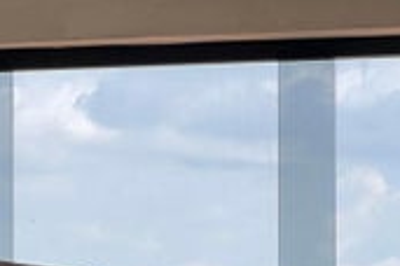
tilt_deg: +0.4
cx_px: 222
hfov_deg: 6.9
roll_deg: -1.0
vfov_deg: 4.6
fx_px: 3322
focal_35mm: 299
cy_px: 443
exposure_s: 1/99
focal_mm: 9
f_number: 2.8
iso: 40
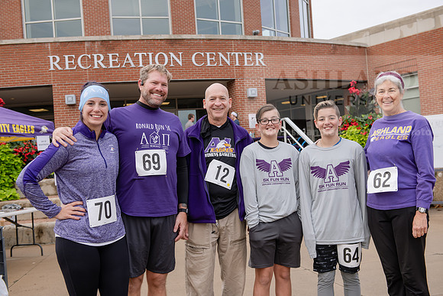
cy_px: 148
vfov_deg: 29.9
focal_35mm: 45
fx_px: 554
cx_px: 222
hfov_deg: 43.6
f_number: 5
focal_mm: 45
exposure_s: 1/320
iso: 400
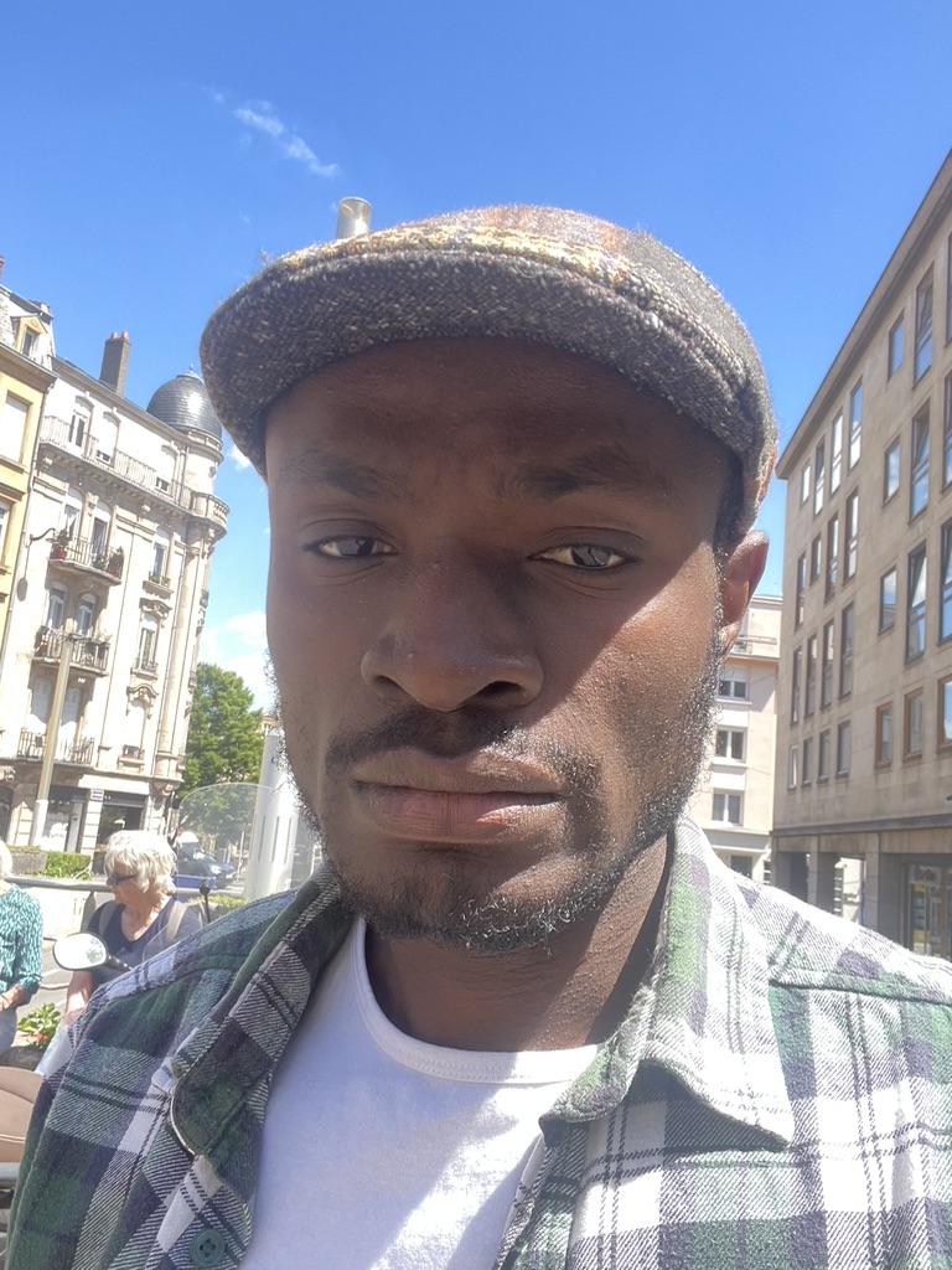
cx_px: 476
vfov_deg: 60.0
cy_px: 635
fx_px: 1100
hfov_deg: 46.8
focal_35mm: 30
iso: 32
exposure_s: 1/121
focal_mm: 2.71
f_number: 2.2
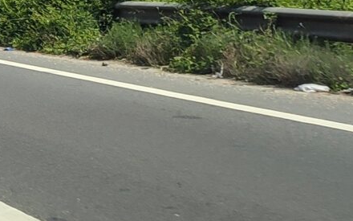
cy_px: -29
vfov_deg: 8.8
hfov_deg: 11.5
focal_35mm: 148
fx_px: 1424
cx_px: -510
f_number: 1.89
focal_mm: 5.89
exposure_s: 1/499
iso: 50
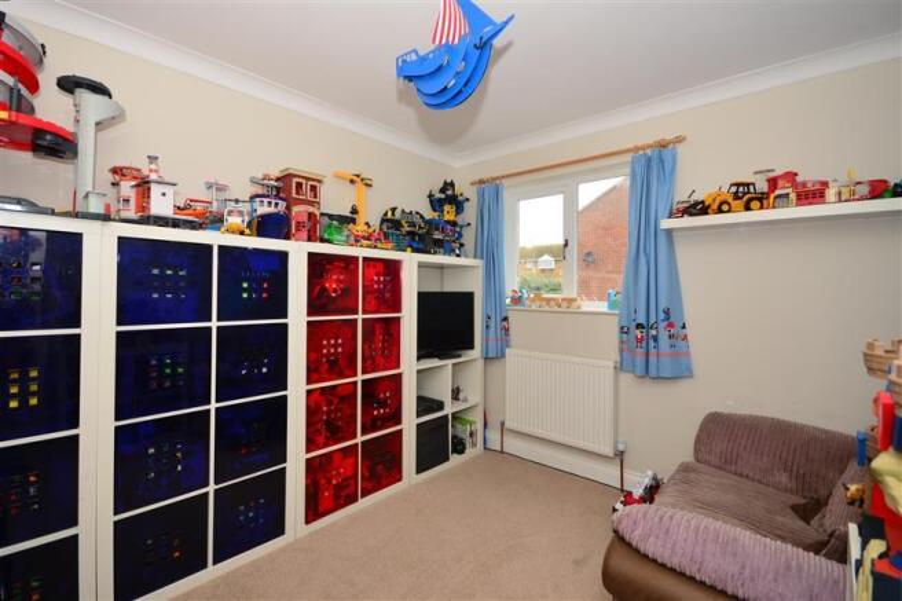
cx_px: 451
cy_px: 300
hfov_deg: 100.4
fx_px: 376
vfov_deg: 77.3
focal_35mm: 15
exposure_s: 1/200
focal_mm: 10
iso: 400
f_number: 7.1
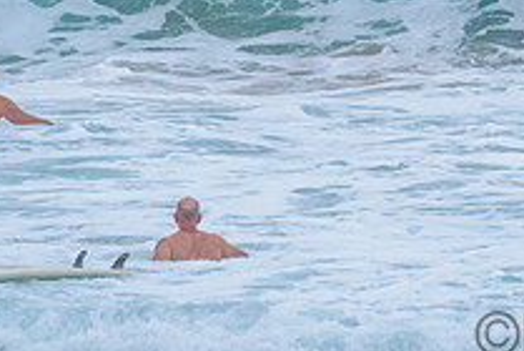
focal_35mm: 1698
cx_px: 650
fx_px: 24750
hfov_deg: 1.2
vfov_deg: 0.8
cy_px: -94
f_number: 5.6
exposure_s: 1/2000
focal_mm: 500
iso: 500
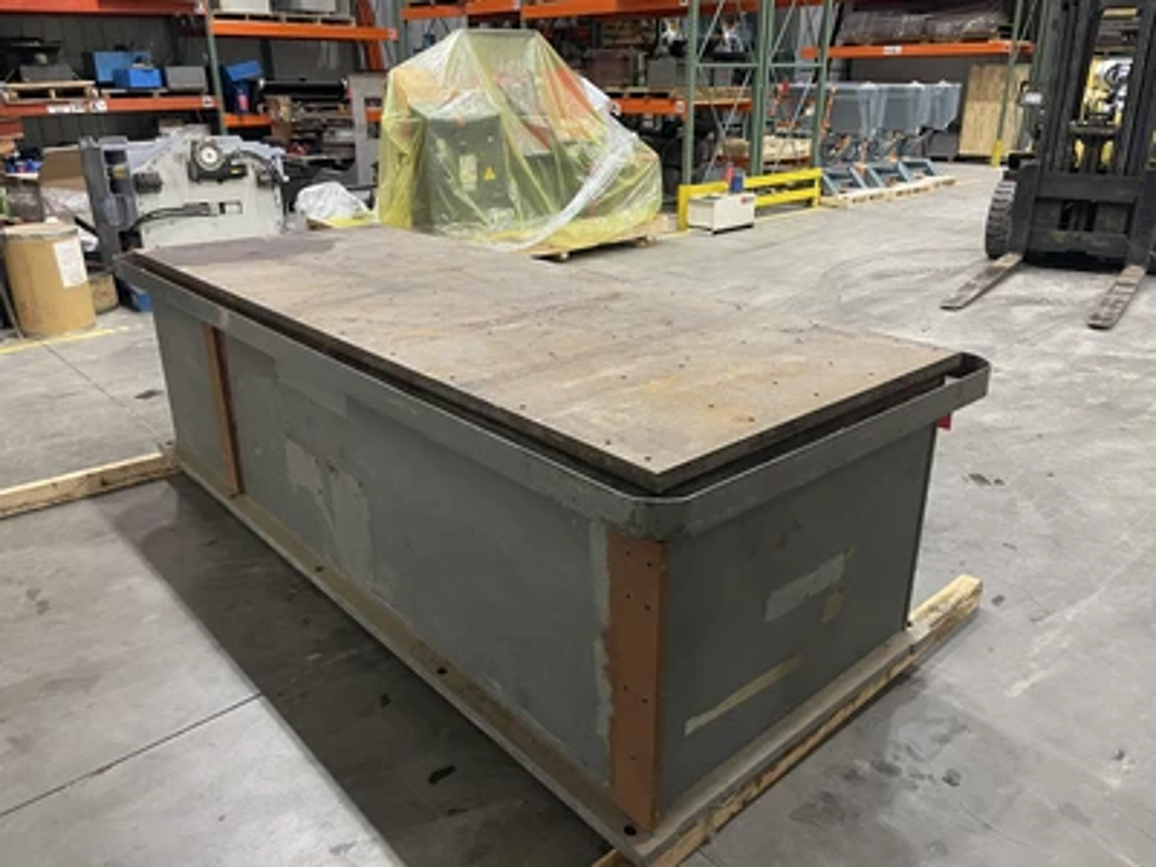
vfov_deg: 54.9
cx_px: 578
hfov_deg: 69.4
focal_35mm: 25
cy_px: 434
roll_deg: -1.0
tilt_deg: -21.1
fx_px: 835
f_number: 1.6
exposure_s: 1/60
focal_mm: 5.1
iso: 400
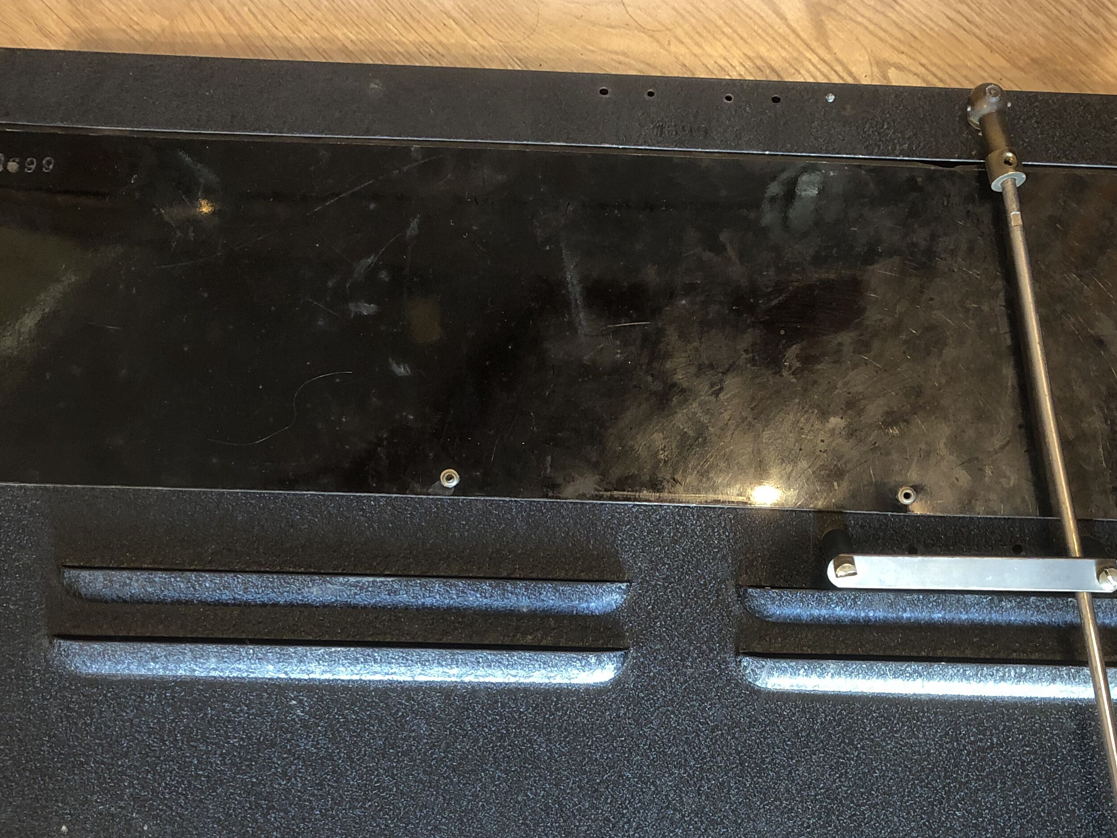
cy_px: 580
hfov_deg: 41.8
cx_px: 685
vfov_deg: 31.8
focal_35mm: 45
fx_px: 1452
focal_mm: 4
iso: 80
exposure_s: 1/17
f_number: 1.8
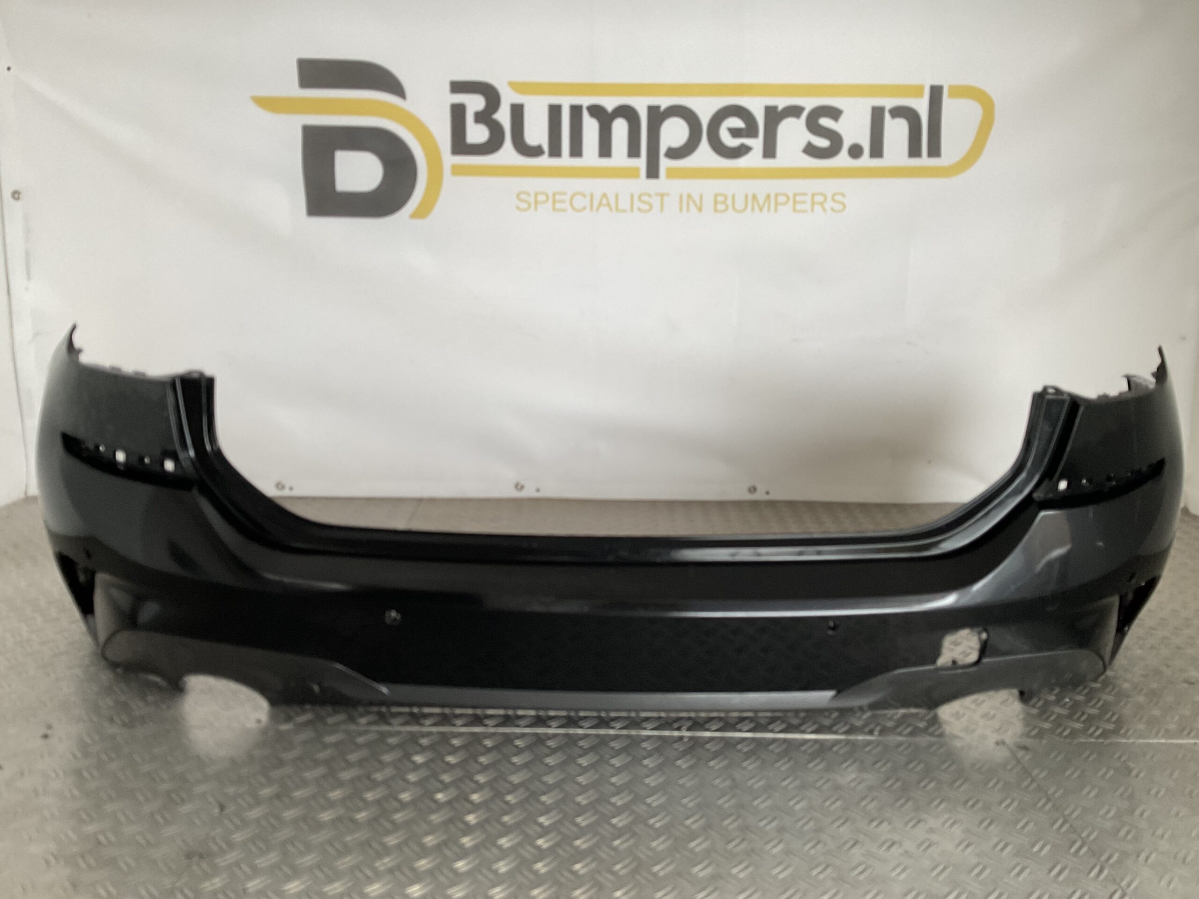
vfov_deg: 48.2
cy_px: 450
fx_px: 1004
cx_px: 600
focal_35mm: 29
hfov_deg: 61.7
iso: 50
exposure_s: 1/50
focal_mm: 3
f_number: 1.8
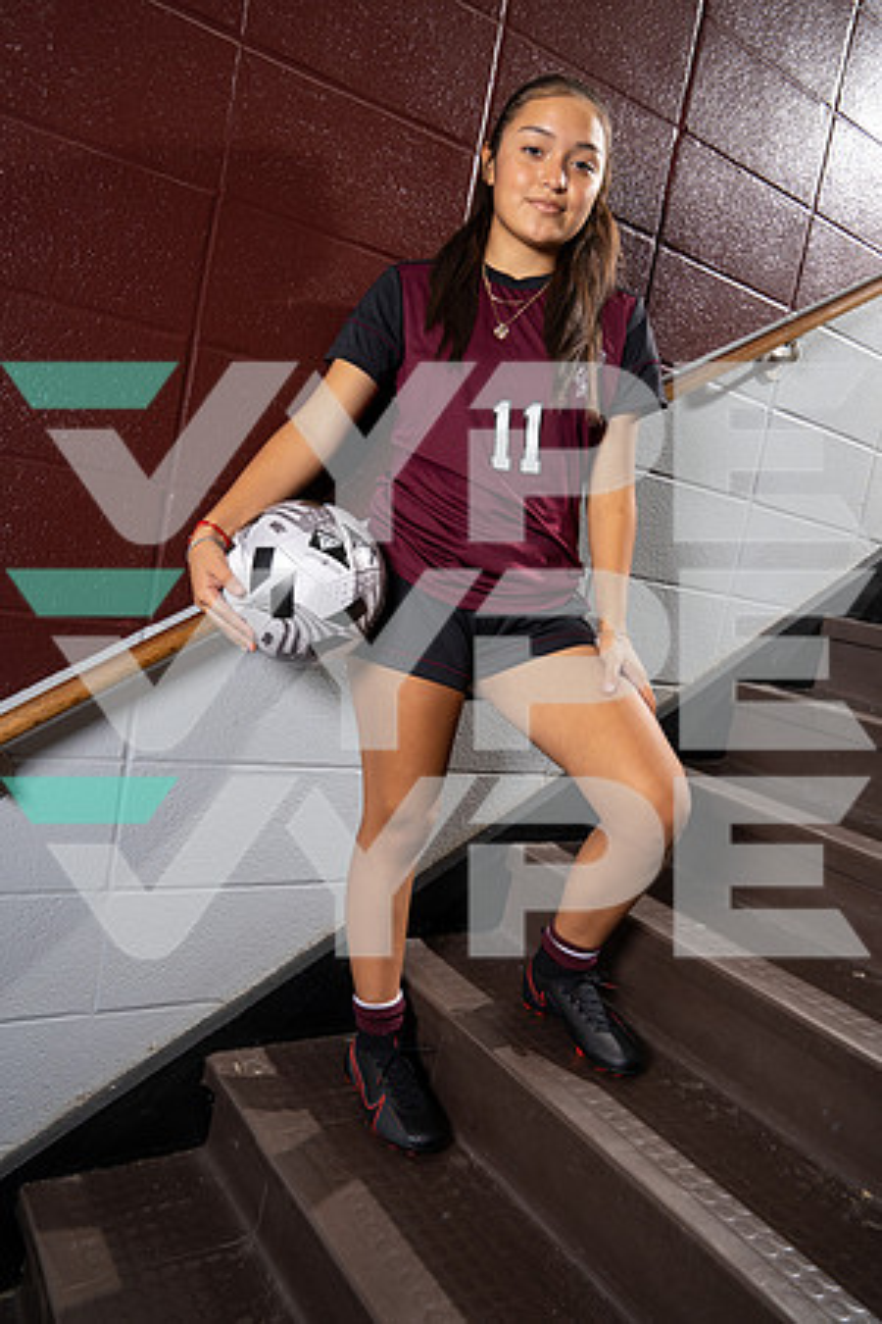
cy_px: 662
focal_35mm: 26
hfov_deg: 49.6
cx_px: 441
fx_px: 955
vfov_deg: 69.4
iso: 400
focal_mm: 26
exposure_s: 1/250
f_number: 7.1
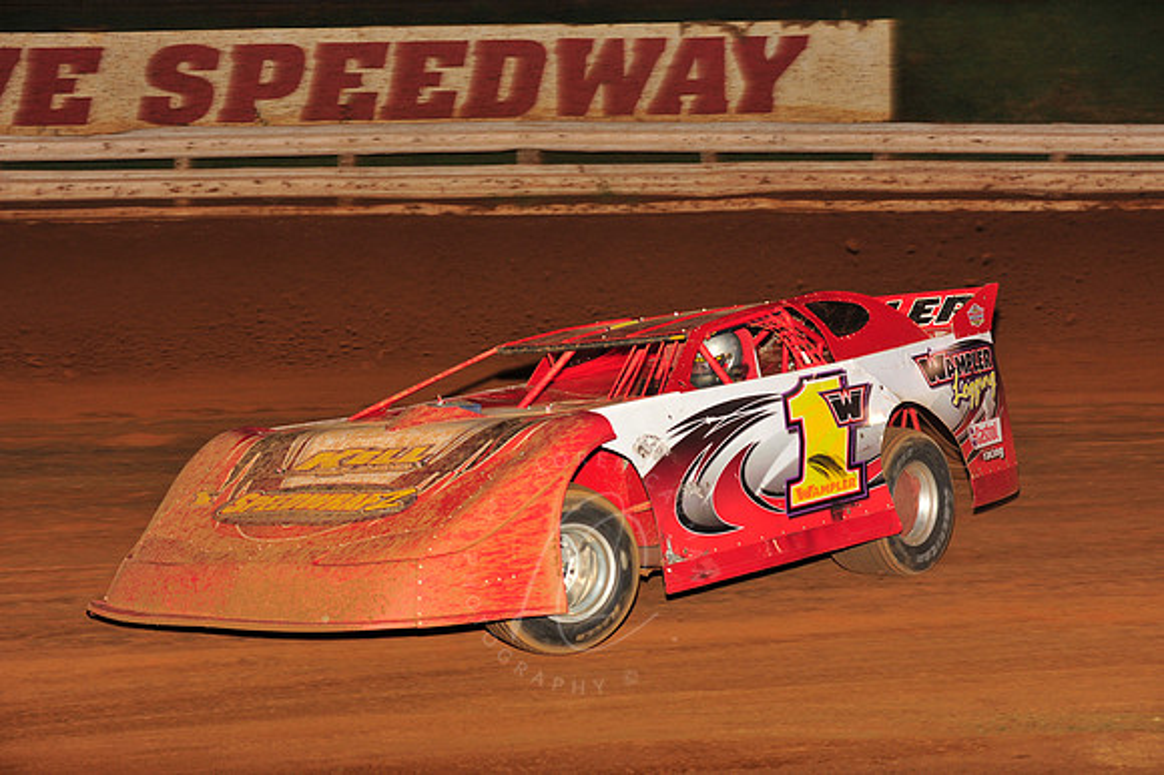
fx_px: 3231
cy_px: 388
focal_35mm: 100
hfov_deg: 20.4
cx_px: 582
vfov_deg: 13.7
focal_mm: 100
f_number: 6.3
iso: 800
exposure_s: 1/320
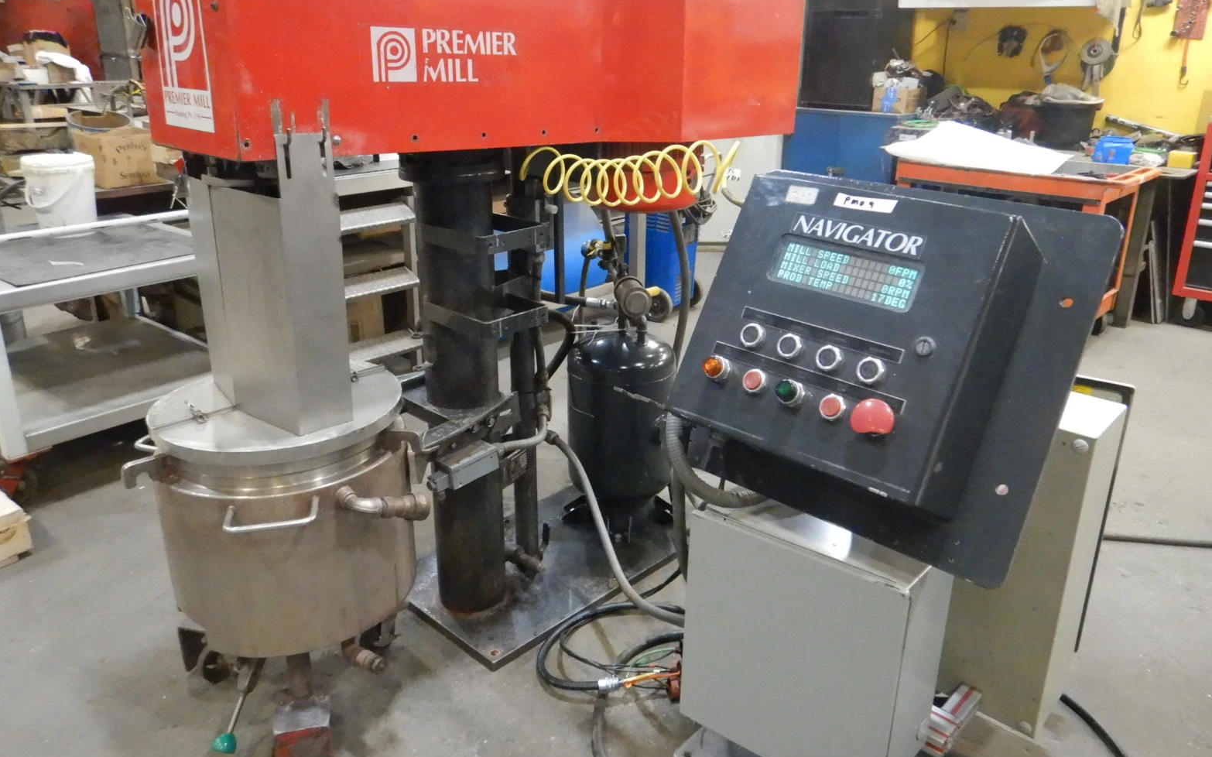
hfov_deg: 70.4
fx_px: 859
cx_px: 618
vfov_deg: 47.5
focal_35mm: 26
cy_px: 334
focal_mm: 4.3
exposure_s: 1/60
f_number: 2.8
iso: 1600
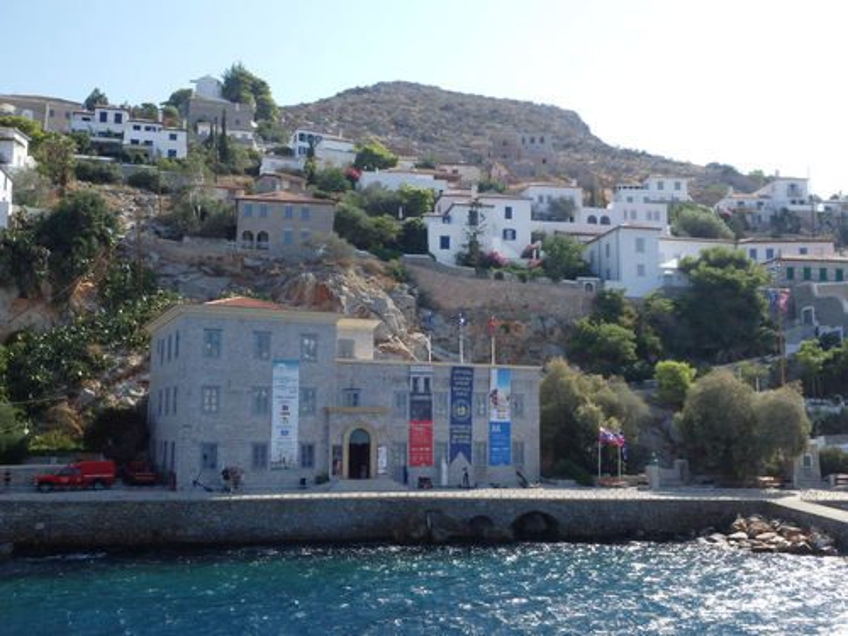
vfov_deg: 39.7
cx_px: 424
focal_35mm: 36
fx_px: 882
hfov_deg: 51.4
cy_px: 318
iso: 125
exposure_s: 1/640
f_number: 4.5
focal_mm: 6.4
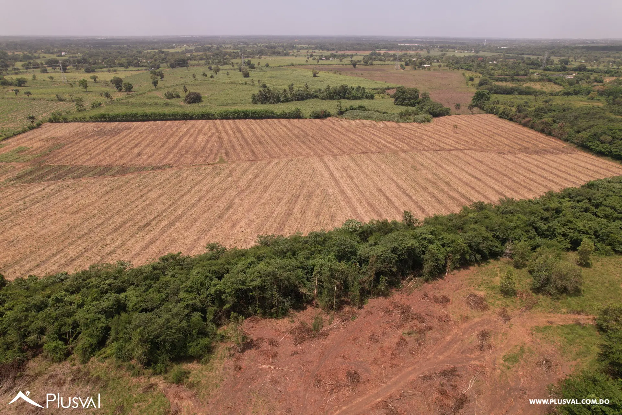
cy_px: 208
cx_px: 311
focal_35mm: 22
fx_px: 380
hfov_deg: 78.6
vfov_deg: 57.2
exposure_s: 1/60
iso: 100
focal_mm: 8.38
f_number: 2.8
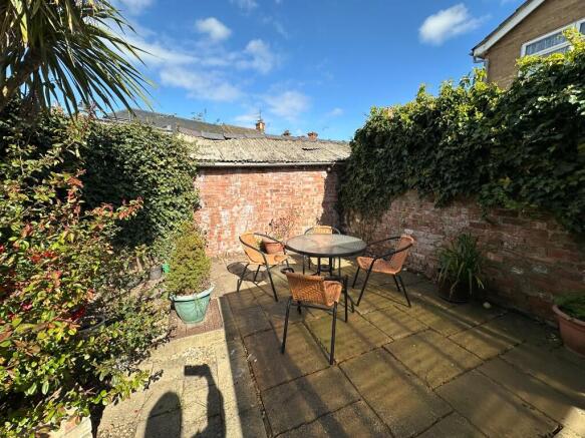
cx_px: 292
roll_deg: +1.5
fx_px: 237
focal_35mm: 14
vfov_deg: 85.7
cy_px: 219
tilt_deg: -7.2
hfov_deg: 102.1
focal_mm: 2.22
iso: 40
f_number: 2.2
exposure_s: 1/1618
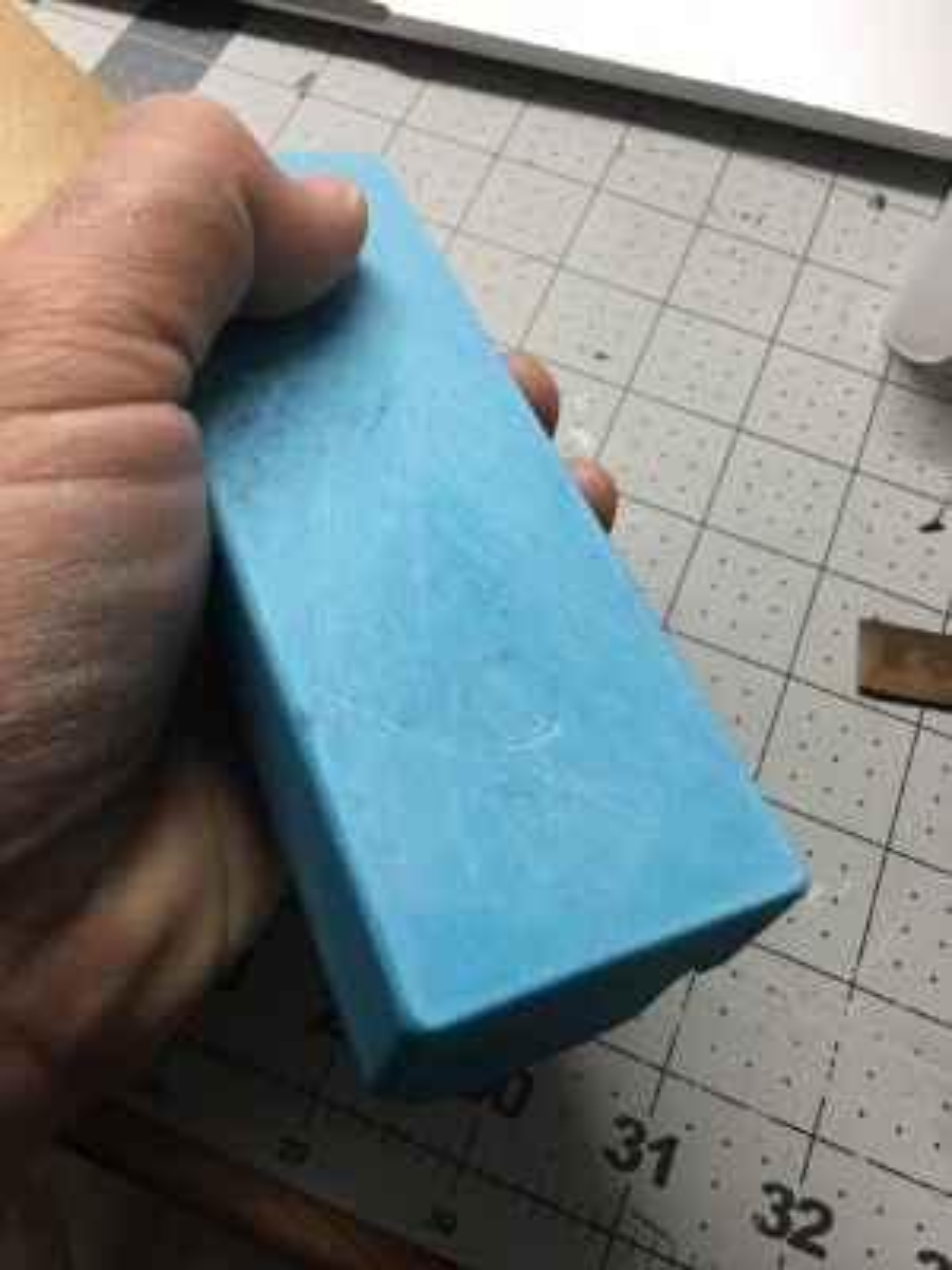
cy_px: 635
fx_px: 1063
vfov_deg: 61.7
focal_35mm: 29
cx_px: 476
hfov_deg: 48.2
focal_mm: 4.15
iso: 40
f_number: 2.2
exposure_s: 1/15
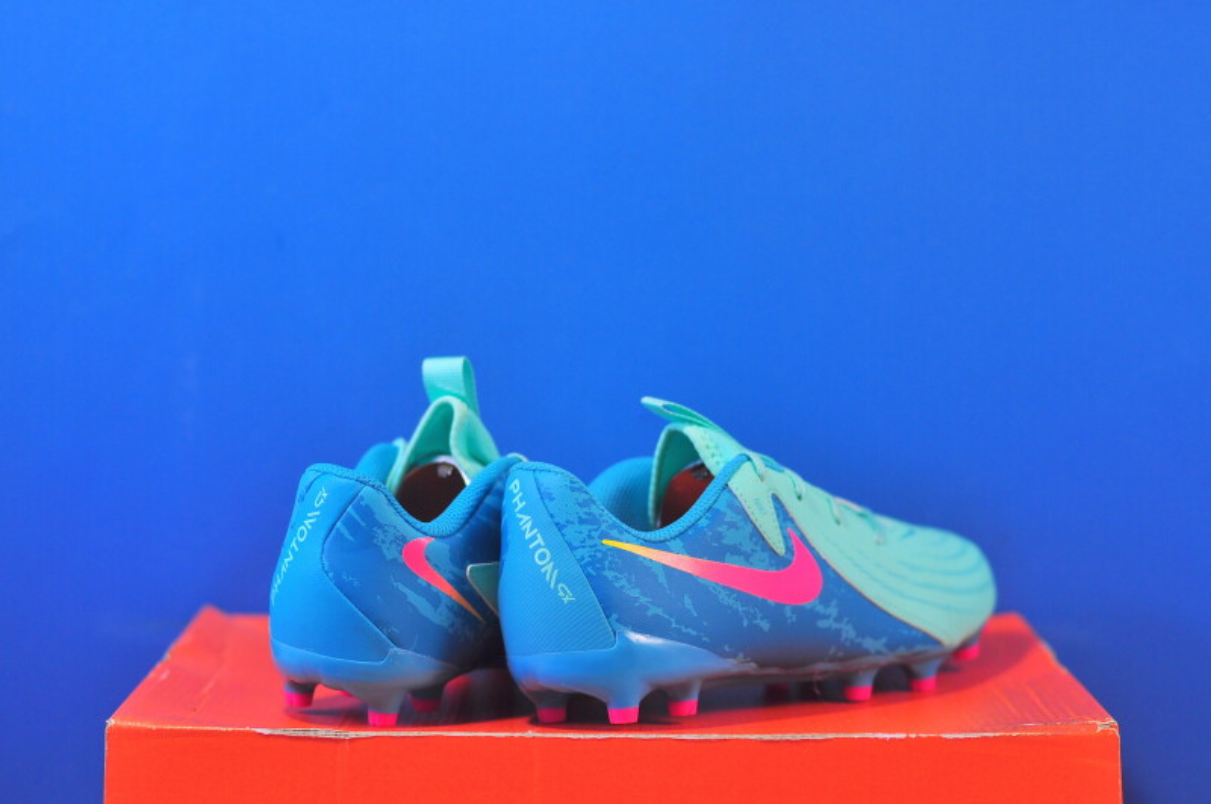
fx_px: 2519
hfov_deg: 27.0
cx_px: 606
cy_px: 402
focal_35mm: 75
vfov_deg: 18.1
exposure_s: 1/320
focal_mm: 50
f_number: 2.5
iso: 250
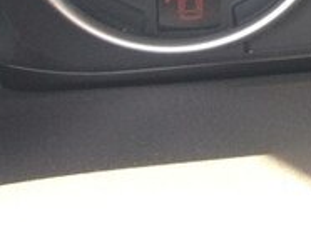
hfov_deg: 16.6
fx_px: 924
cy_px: -166
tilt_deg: -25.7
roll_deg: -2.7
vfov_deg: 13.1
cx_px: 525
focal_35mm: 103
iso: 50
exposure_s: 1/50
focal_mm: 4.15
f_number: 2.2
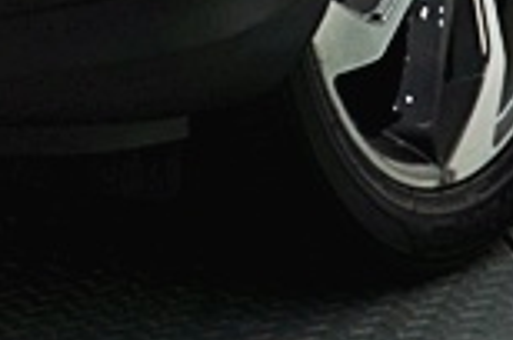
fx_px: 5489
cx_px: -416
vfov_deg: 3.4
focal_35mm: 386
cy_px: -857
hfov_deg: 5.3
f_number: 5.6
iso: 160
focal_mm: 36
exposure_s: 1/60
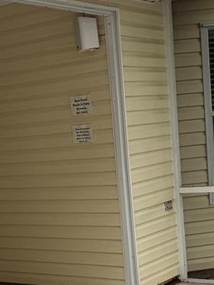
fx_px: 634
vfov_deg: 24.9
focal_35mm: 77
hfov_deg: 19.2
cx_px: 99
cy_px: 228
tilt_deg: -9.1
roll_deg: +6.5
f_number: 1.78
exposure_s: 1/296
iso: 80
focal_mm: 6.76
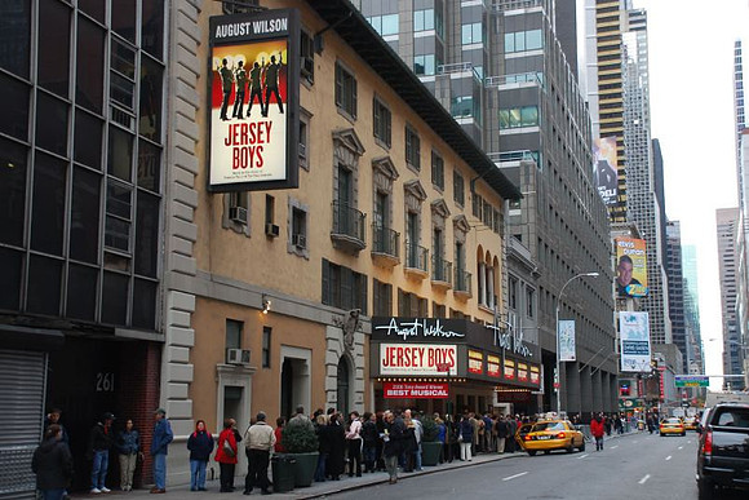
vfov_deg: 31.9
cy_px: 250
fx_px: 874
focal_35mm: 42
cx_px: 374
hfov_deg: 46.4
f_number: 5
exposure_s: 1/60
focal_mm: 28
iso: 200
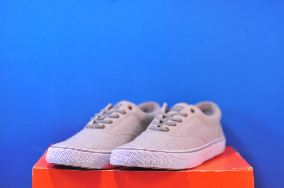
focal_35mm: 75
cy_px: 94
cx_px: 142
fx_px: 591
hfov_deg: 27.0
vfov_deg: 18.1
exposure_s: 1/320
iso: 250
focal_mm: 50
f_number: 2.2
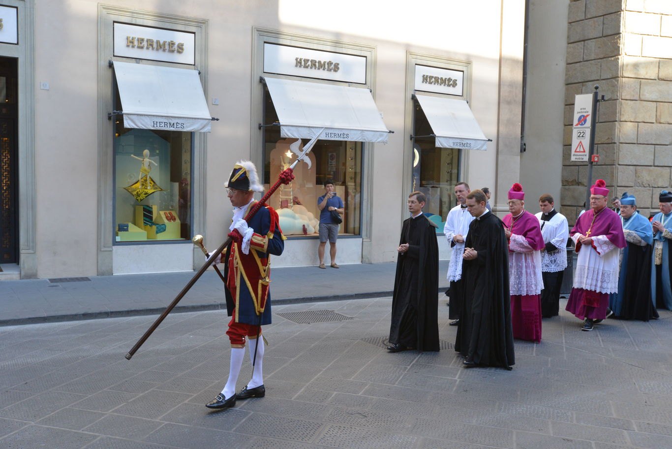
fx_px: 654
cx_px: 336
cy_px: 224
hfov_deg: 54.4
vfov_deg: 37.9
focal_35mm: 35
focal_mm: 35
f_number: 11
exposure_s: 1/500
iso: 1600
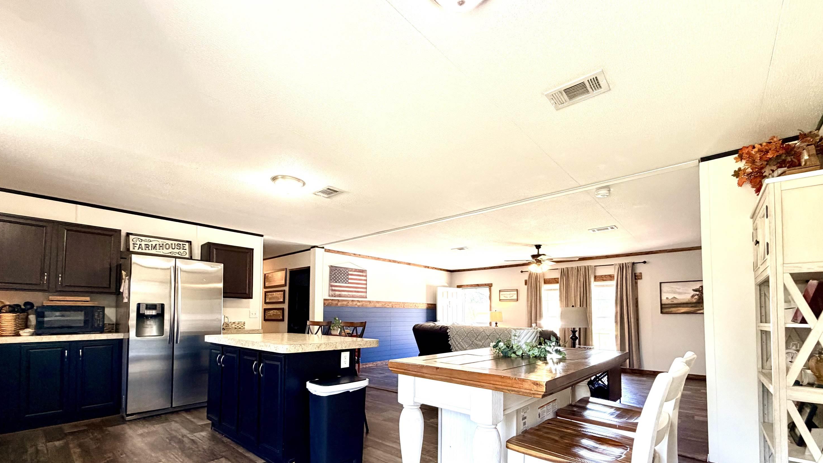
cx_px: 421
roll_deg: -0.2
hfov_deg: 99.4
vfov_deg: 65.6
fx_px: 349
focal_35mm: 16
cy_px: 301
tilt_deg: +1.8
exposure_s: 1/120
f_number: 2.2
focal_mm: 2.22
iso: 320
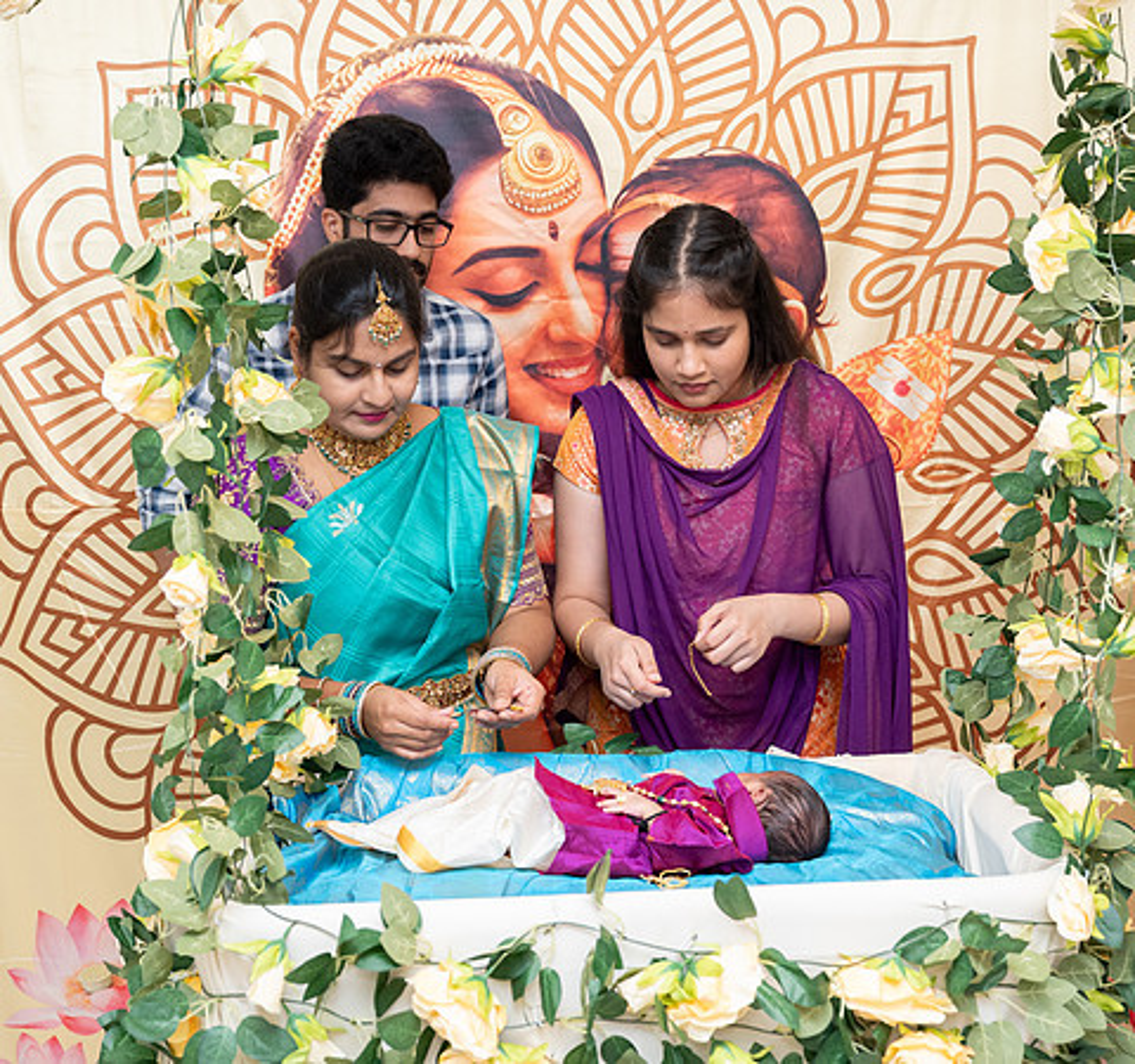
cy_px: 532
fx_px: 1529
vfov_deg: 38.4
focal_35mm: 43
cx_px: 533
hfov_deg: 40.7
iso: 500
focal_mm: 34.5
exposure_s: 1/200
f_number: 4
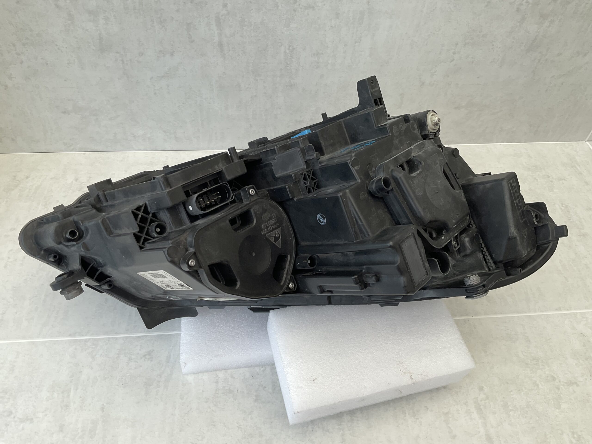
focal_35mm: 29
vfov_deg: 48.2
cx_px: 296
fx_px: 496
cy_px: 222
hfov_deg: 61.7
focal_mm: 3
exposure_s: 1/425
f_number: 1.8
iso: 16
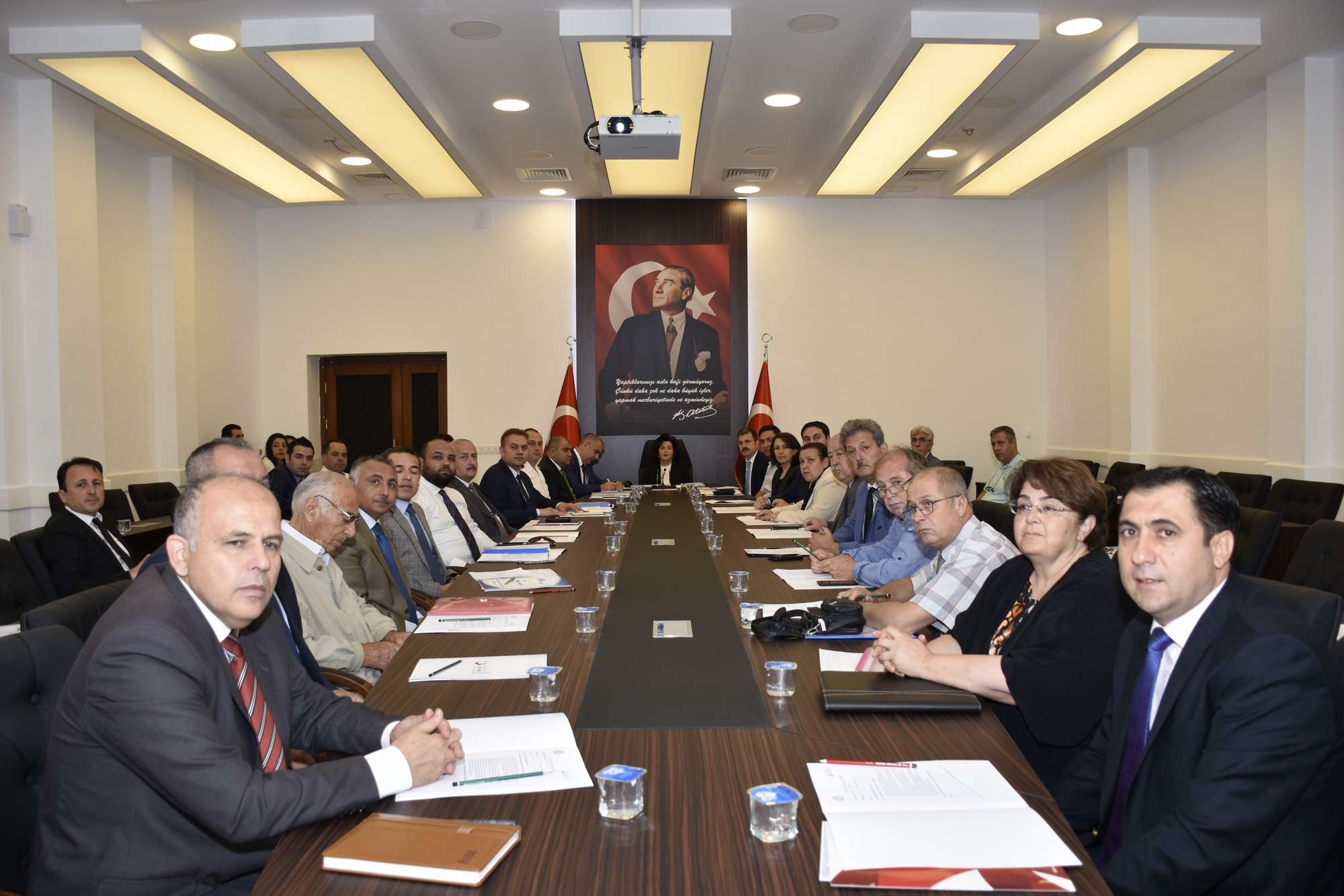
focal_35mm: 27
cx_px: 672
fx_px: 1008
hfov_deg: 67.4
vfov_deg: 47.9
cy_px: 448
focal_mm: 18
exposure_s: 1/60
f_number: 4.5
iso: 160
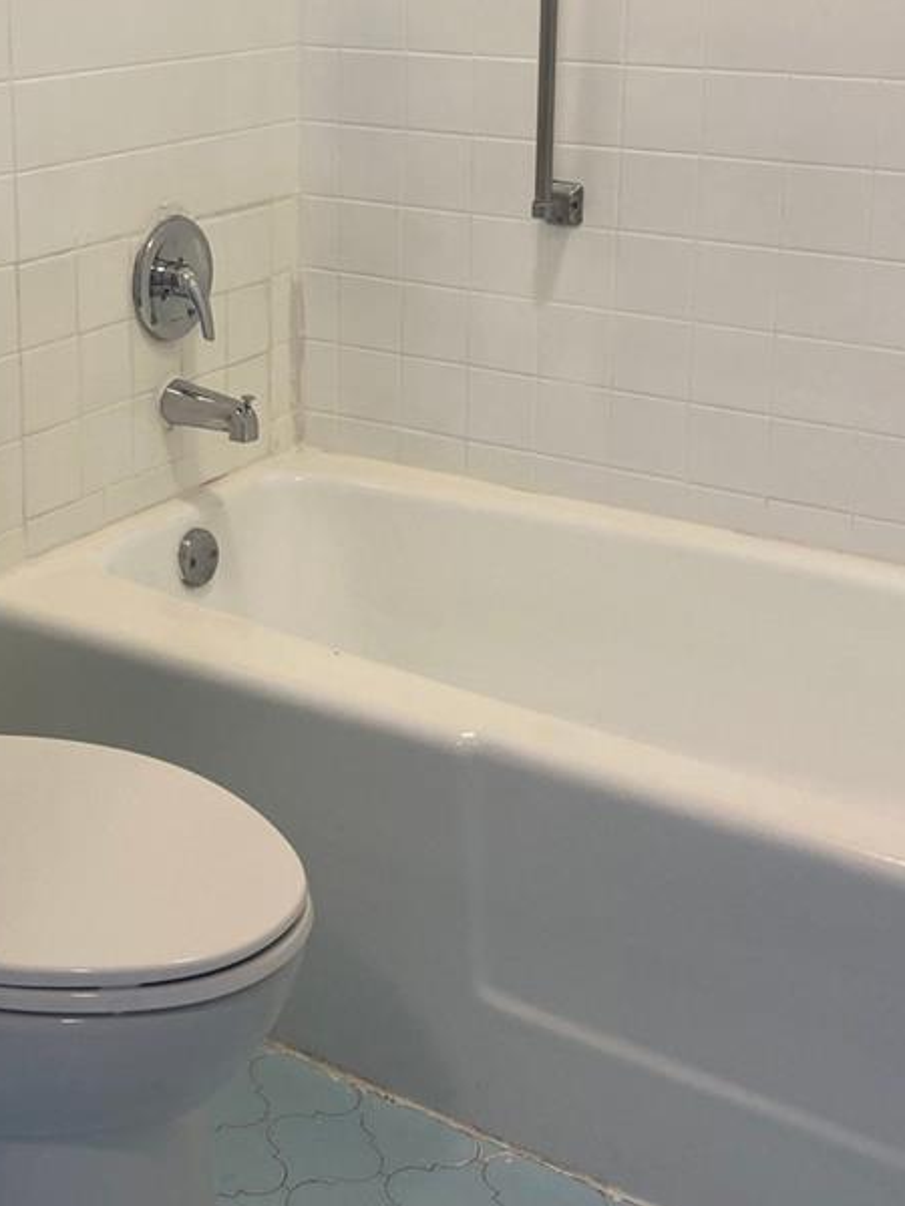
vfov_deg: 35.7
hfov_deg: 27.9
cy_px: 257
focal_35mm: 52
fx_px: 1813
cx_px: 300
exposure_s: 1/120
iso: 100
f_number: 1.8
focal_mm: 4.25
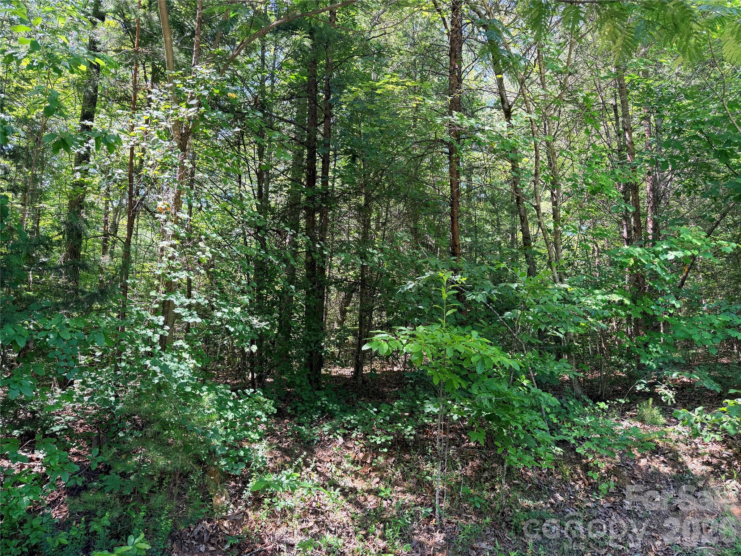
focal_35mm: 24
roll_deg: -0.3
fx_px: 514
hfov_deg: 71.6
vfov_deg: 56.8
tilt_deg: +8.8
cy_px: 278
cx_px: 370
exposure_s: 1/121
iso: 50
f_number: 1.78
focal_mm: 6.76
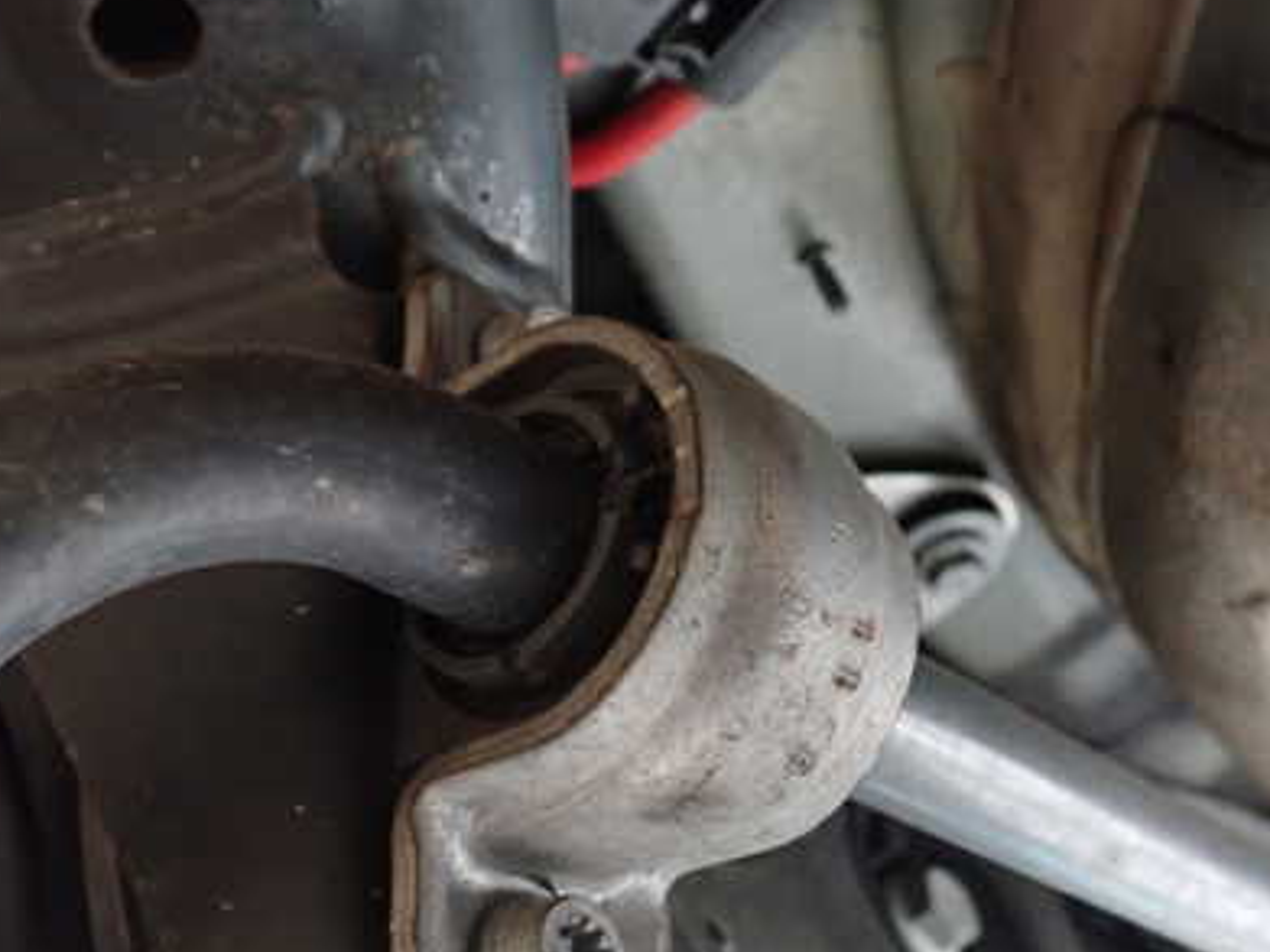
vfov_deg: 31.3
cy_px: 601
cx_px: 663
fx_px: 1687
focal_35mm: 46
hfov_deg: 41.2
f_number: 2.3
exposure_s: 1/13
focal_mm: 5.4
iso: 800
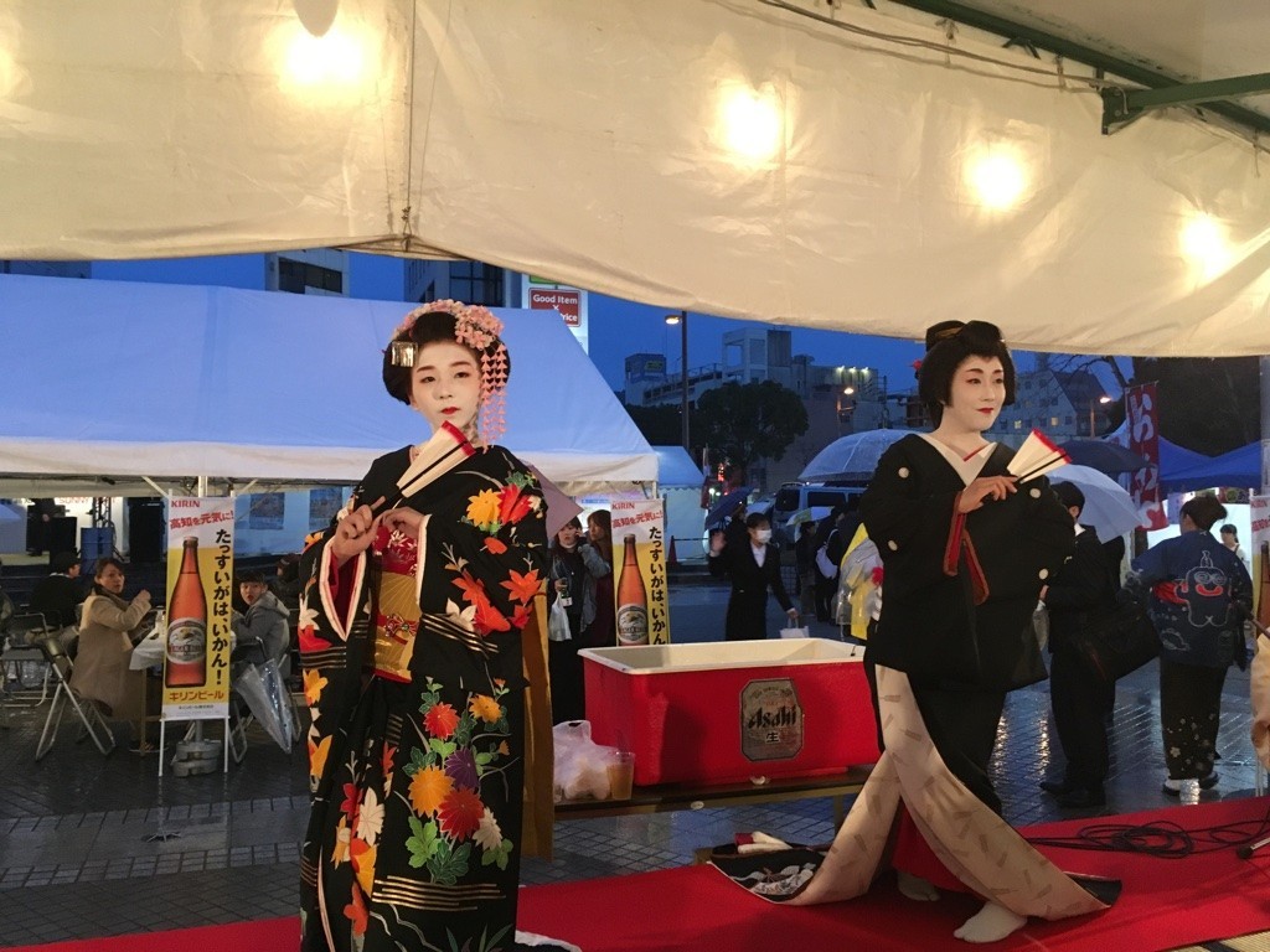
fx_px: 1064
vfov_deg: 48.2
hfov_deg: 61.7
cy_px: 476
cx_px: 635
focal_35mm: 29
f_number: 2.2
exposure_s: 1/20
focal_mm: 4.15
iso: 200
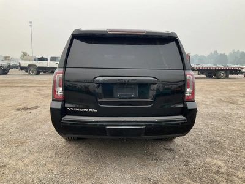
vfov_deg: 48.2
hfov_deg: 61.7
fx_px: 205
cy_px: 92
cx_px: 122
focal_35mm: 29
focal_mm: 3
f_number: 1.8
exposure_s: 1/556
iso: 25
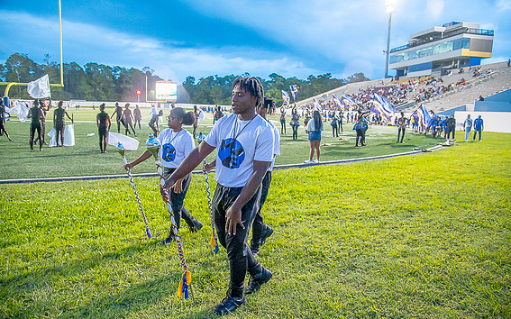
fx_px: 348
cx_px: 254
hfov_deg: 72.6
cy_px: 162
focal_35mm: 25
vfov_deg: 49.2
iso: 2000
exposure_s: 1/200
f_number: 4
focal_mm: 24
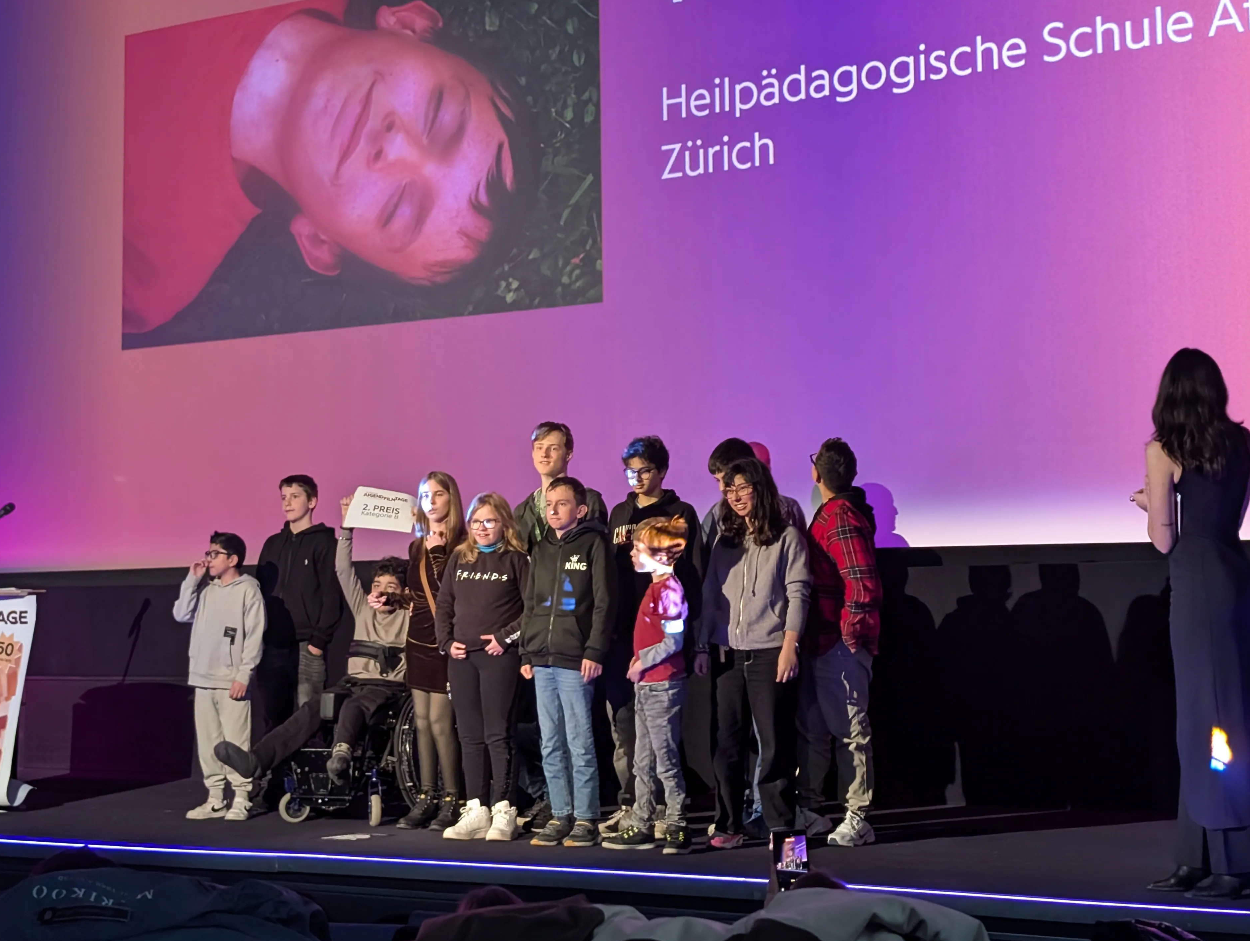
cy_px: 434
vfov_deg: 27.6
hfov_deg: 36.1
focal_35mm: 53
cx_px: 635
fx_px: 1917
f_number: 1.68
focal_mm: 6.9
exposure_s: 1/75
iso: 543
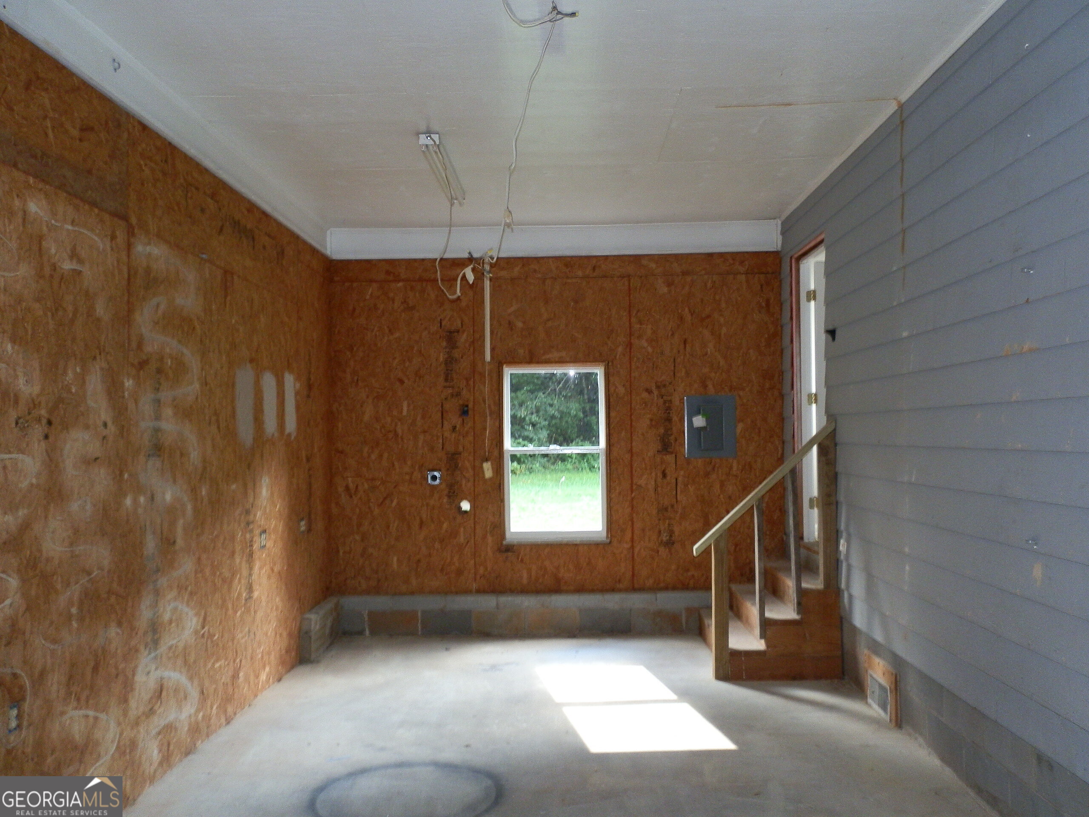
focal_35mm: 28
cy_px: 408
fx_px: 881
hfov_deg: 63.4
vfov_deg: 49.7
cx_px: 544
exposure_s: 1/30
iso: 160
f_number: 3.1
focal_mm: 5
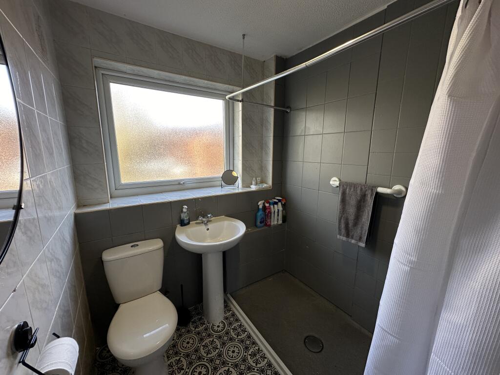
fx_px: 202
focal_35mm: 14
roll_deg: -0.4
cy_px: 188
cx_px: 250
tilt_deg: -9.9
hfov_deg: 102.1
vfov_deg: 85.7
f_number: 2.2
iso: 50
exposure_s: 1/99
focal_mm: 2.22
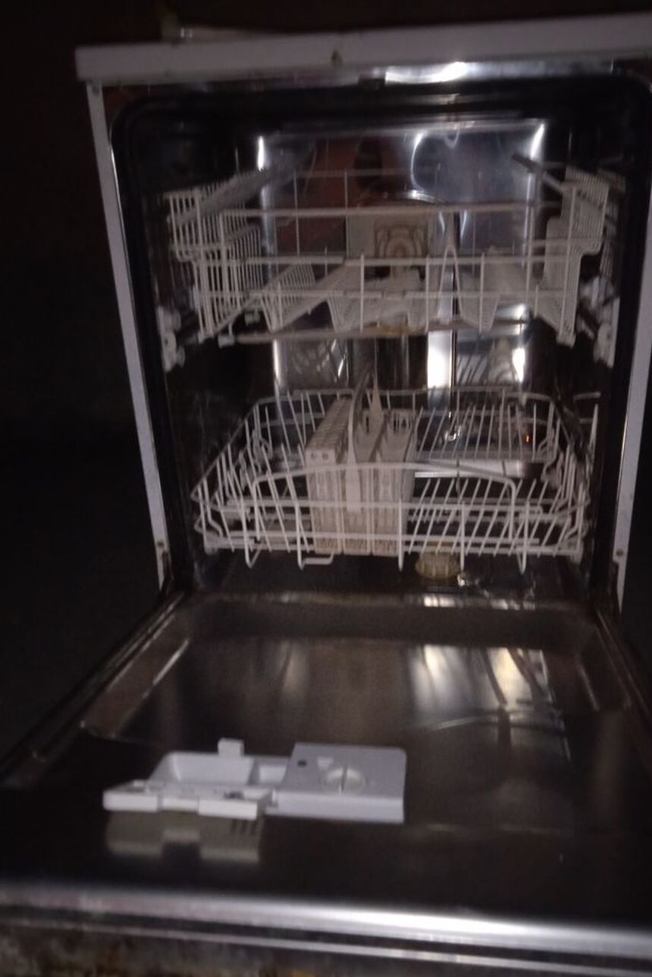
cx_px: 331
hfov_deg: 43.6
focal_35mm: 30
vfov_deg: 61.9
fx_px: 815
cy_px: 502
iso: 1100
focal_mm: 3.43
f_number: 2.2
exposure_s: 1/14.3
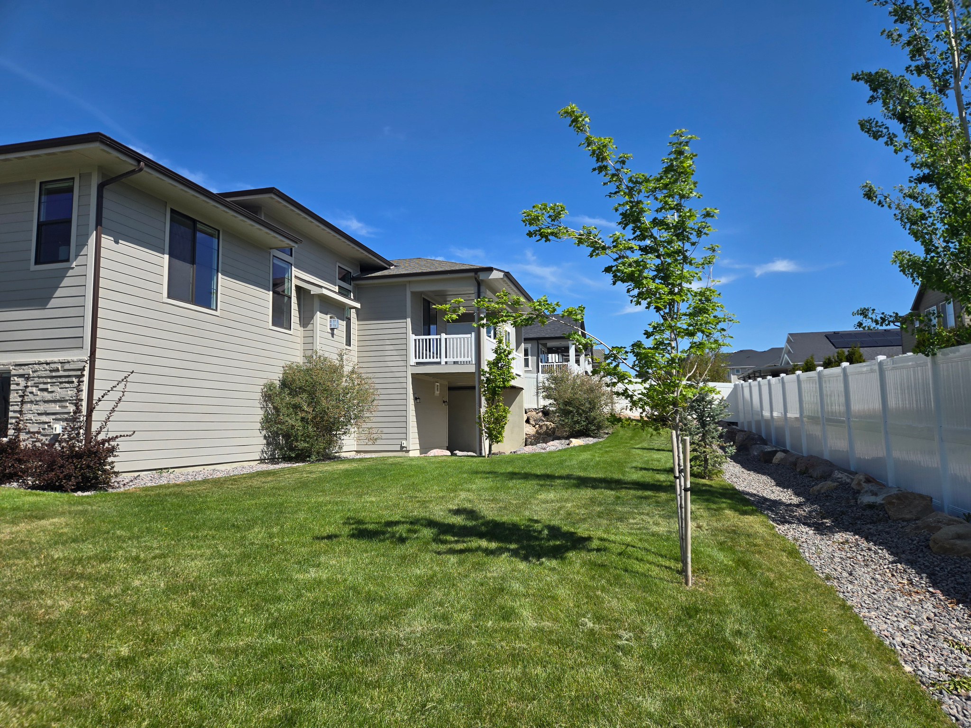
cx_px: 486
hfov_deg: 73.9
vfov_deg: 58.9
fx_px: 645
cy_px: 364
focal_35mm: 23
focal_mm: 5.4
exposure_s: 1/2175
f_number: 1.8
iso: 25
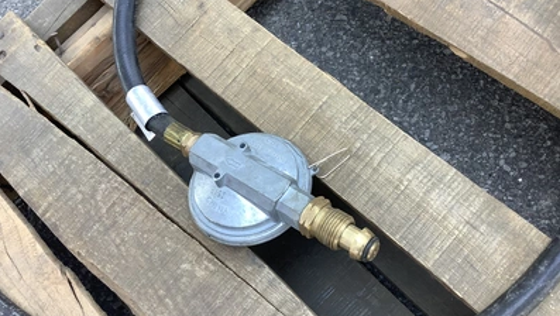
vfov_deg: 34.7
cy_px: 154
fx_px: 505
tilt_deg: -68.0
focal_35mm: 34
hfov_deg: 58.0
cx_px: 279
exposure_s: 1/100
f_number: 2.4
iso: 32
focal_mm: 3.3
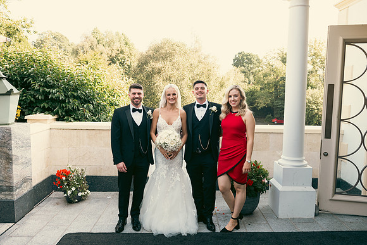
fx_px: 316
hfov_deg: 60.3
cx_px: 184
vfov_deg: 42.3
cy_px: 122
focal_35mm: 31
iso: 320
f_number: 6.3
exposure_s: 1/160
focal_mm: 31
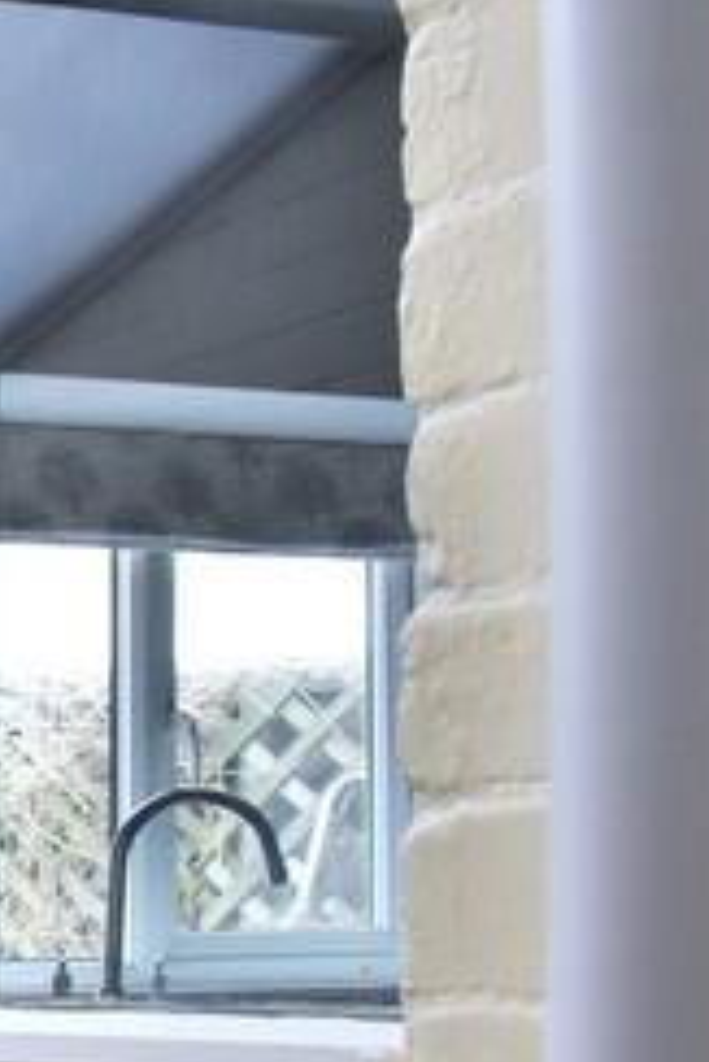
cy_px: 1025
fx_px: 1858
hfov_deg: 12.1
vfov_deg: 30.0
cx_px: -1327
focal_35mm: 63
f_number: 7.1
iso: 800
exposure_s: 1/200
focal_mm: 10
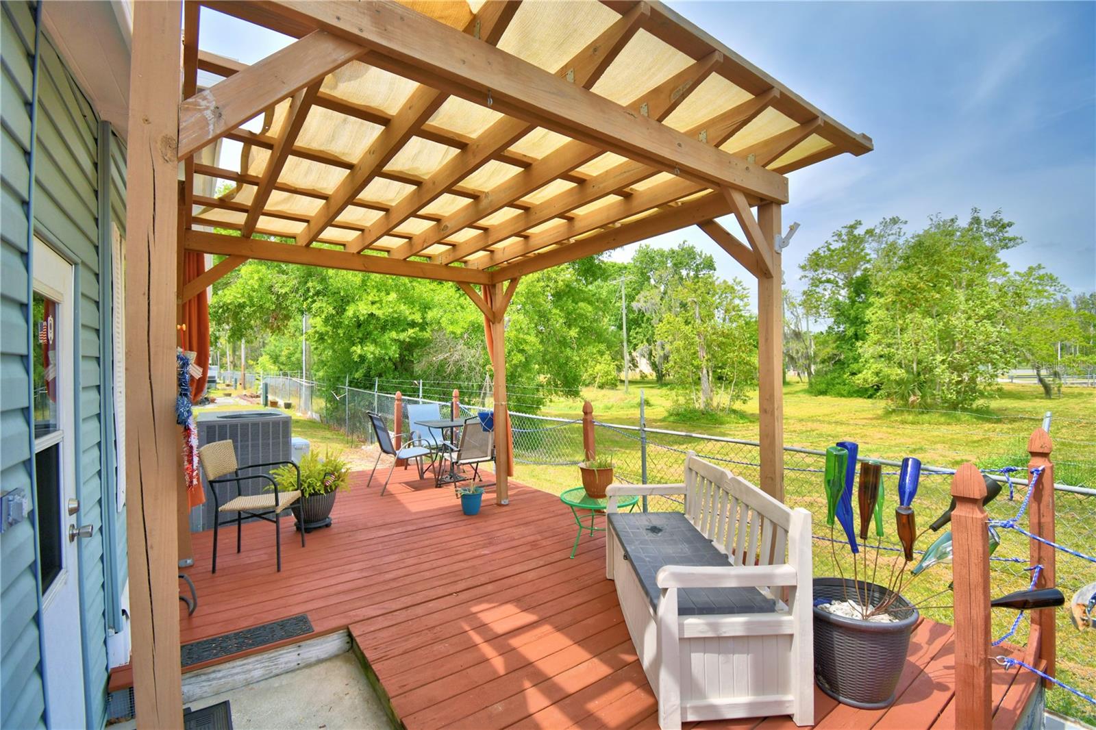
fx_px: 457
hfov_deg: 100.4
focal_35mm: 15
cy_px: 365
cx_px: 548
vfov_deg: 77.3
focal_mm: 10
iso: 100
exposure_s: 1/800
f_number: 4.5
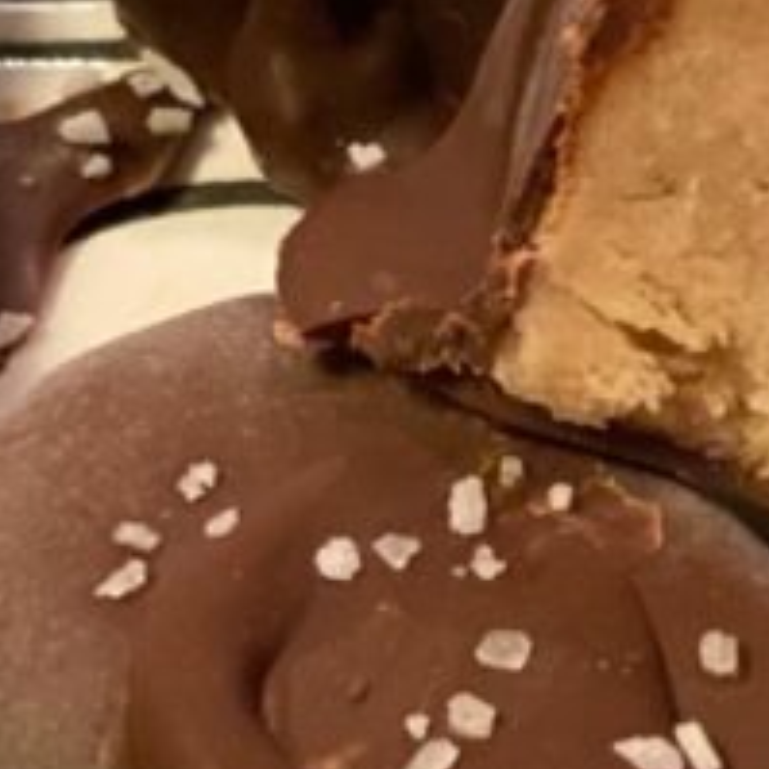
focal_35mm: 236
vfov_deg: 7.4
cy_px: 394
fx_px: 5932
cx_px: 1387
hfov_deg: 7.2
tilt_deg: -55.7
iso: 400
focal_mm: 6
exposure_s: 1/40
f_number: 2
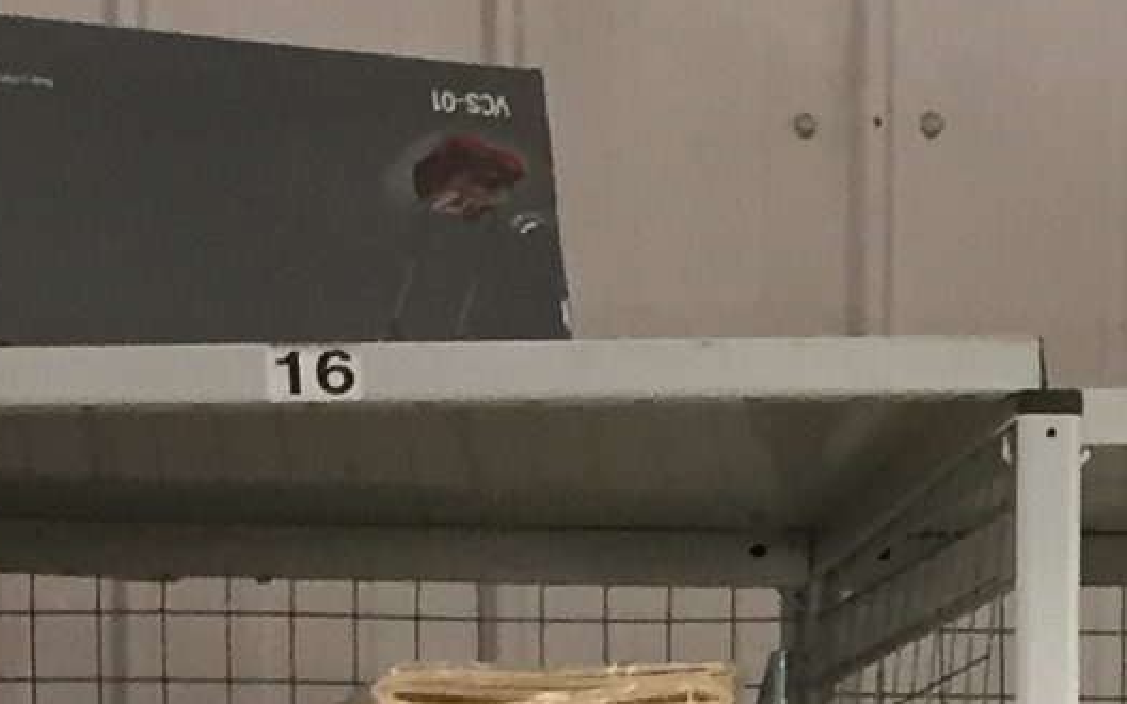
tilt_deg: -7.8
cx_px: 275
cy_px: 2332
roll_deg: +0.2
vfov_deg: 6.2
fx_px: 5836
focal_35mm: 190
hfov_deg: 11.0
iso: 160
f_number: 2.2
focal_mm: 4.15
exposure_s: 1/33
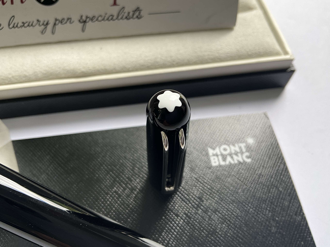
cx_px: 165
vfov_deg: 48.2
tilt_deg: -59.7
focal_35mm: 29
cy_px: 124
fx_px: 276
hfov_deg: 61.7
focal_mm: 3
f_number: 1.8
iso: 40
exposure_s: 1/122
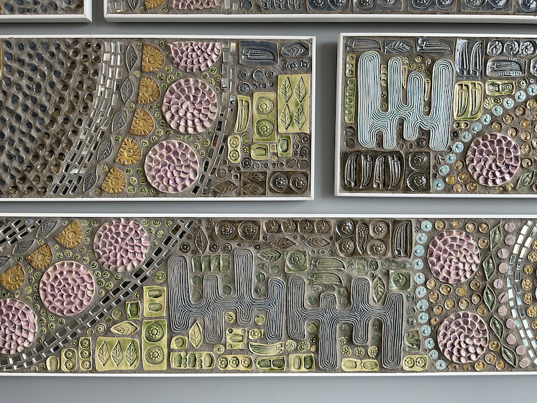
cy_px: 202
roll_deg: -1.0
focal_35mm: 29
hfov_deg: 61.7
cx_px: 268
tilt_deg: -1.7
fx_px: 450
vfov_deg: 48.2
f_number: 1.8
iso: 50
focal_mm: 3
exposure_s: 1/122
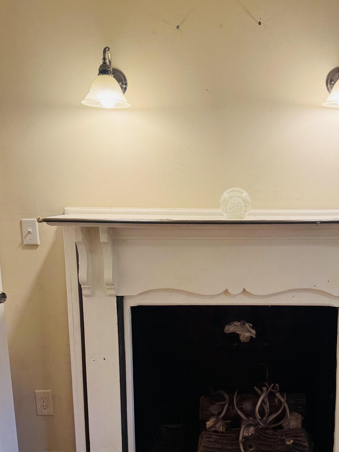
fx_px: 483
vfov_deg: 49.5
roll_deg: +0.0
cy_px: 288
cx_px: 238
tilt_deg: -11.5
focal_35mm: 37
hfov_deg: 38.0
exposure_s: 1/120
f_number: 1.78
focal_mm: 6.76
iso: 80
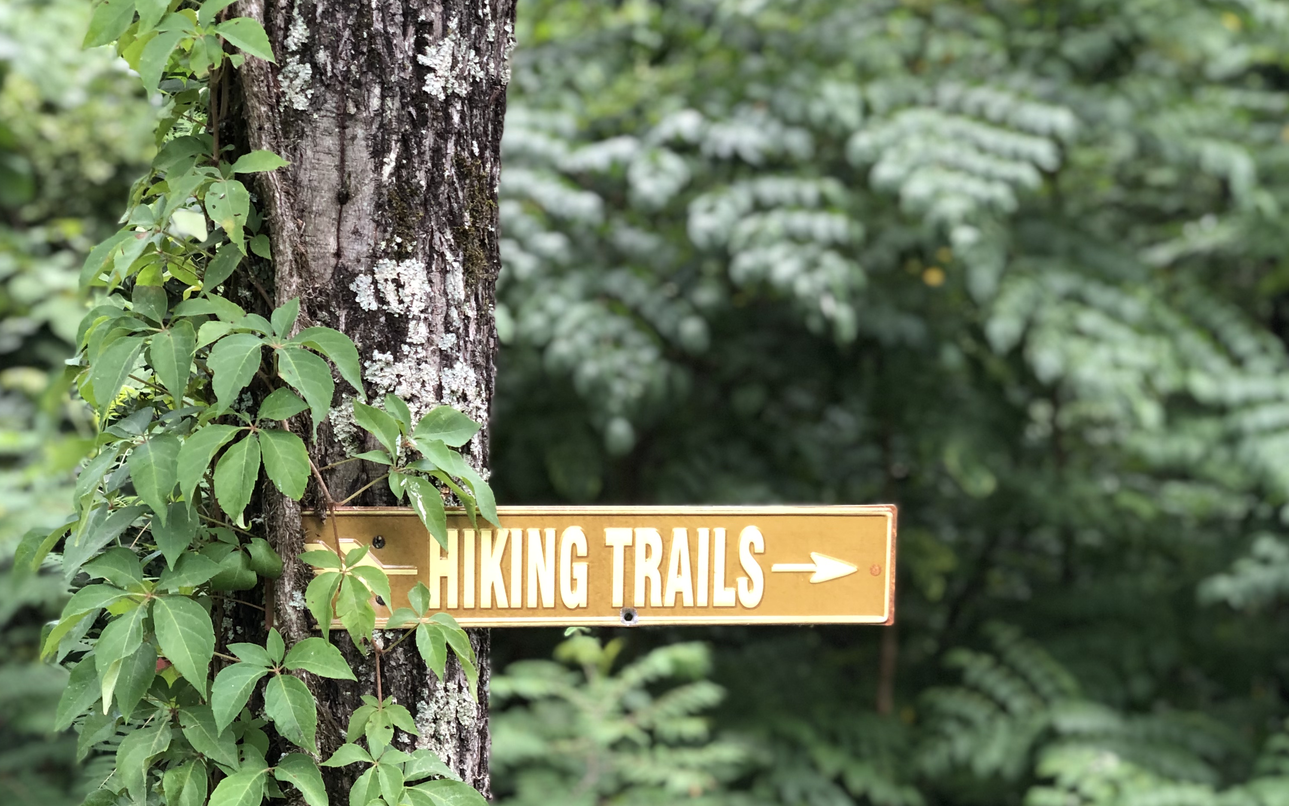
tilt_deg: -8.9
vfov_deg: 17.4
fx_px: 2600
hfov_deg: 27.8
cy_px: 709
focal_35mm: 74
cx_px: 643
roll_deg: +2.7
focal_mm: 6
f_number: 2.4
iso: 25
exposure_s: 1/60
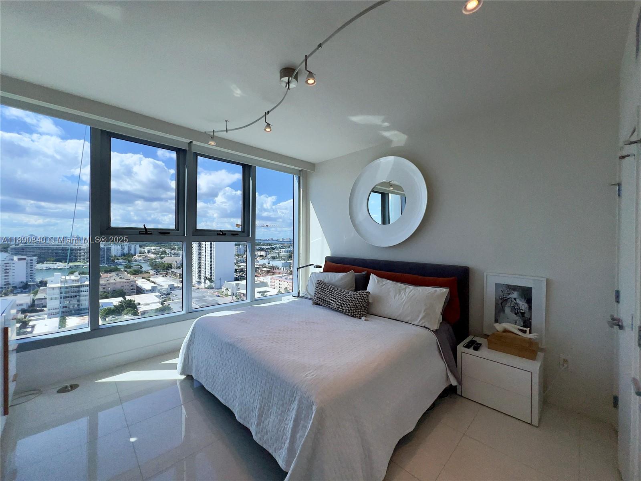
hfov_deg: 106.2
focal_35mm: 13
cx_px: 320
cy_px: 240
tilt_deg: -1.5
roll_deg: -0.3
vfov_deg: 89.9
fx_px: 241
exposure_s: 1/1263
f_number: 1.8
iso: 25
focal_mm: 1.57
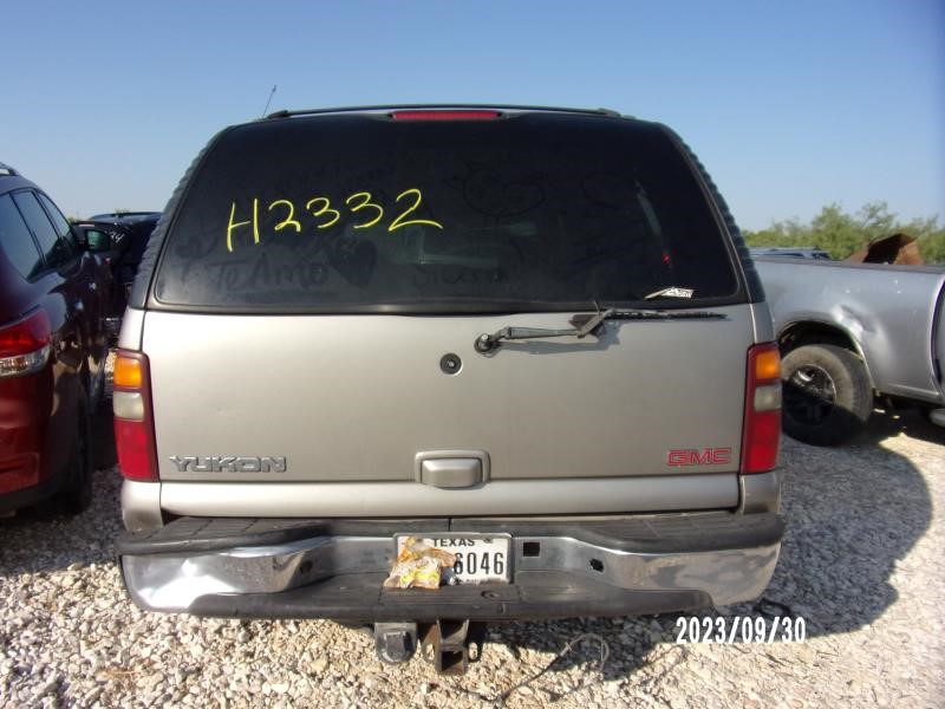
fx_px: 655
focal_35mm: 24
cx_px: 472
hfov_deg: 71.6
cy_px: 354
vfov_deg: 56.8
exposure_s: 1/1100
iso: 80
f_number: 3.3
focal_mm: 4.3
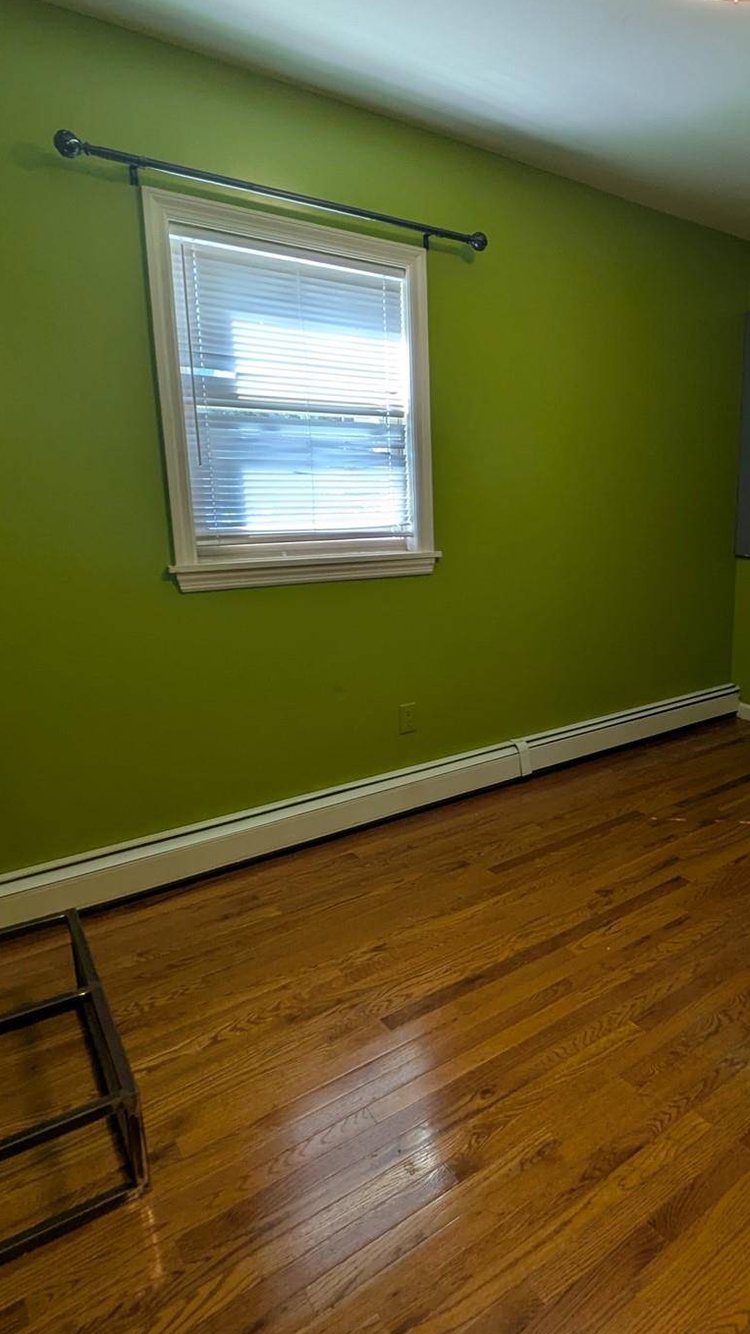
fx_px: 813
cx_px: 578
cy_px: 647
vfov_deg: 78.7
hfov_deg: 47.3
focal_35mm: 23
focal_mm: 1.83
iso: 61
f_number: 2.2
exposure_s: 1/60
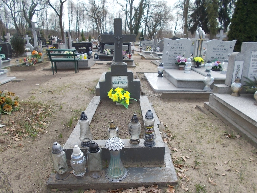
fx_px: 200
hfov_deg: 65.3
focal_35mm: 27
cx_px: 128
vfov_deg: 51.4
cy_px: 100
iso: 80
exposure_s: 1/320
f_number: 3.2
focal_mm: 4.6
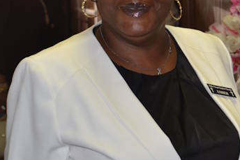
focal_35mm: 122
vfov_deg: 11.1
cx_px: 153
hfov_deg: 16.7
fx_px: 814
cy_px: 8
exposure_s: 1/60
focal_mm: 35
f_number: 5
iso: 450
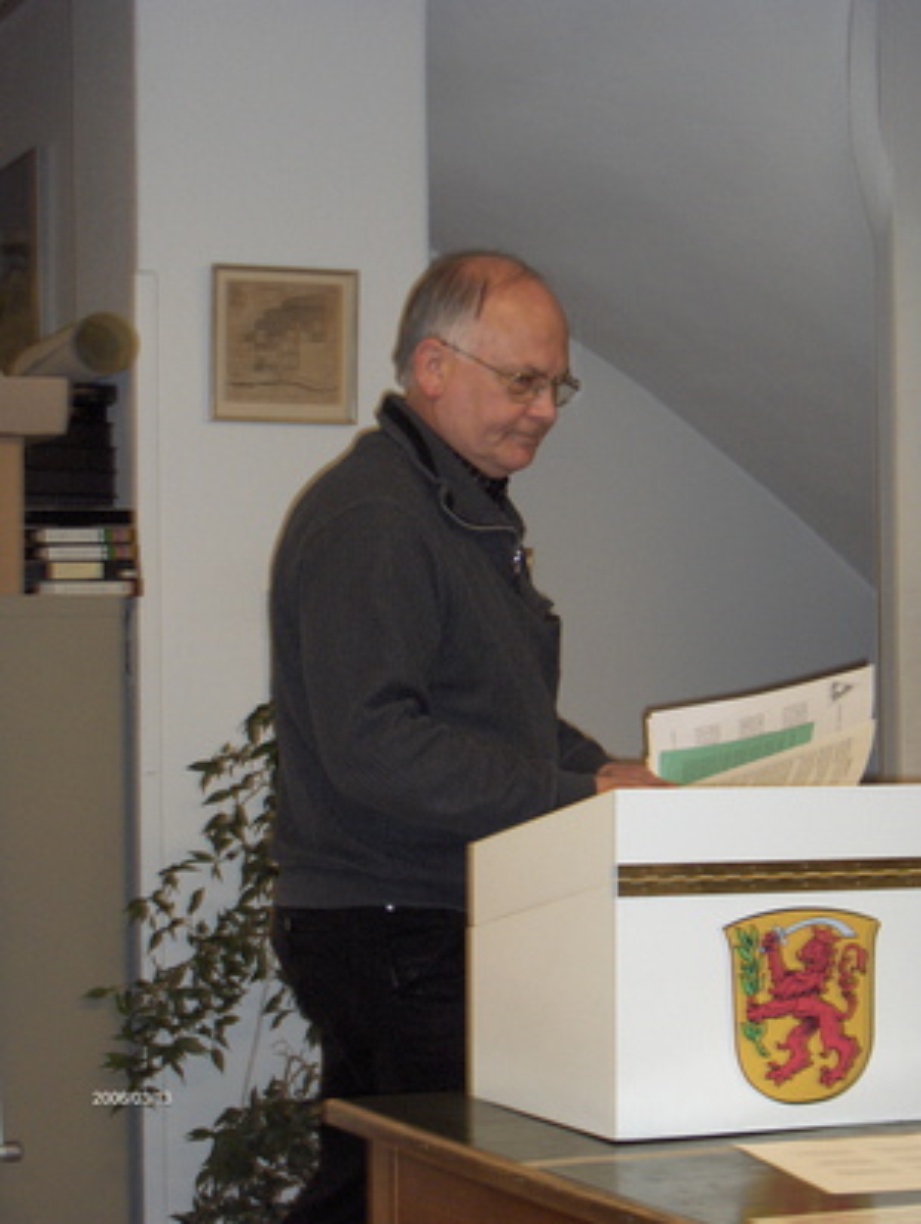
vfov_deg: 22.7
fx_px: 3044
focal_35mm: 86
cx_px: 460
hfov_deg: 17.2
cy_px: 612
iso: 100
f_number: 3.9
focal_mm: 17.5
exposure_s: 1/90
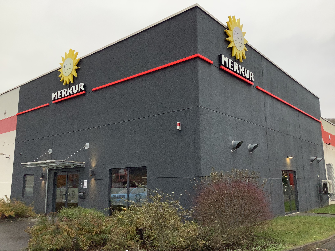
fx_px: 300
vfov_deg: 45.4
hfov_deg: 58.4
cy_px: 126
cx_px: 168
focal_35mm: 31
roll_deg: +0.8
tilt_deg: +10.5
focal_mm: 3.3
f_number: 2.4
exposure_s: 1/372
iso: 25
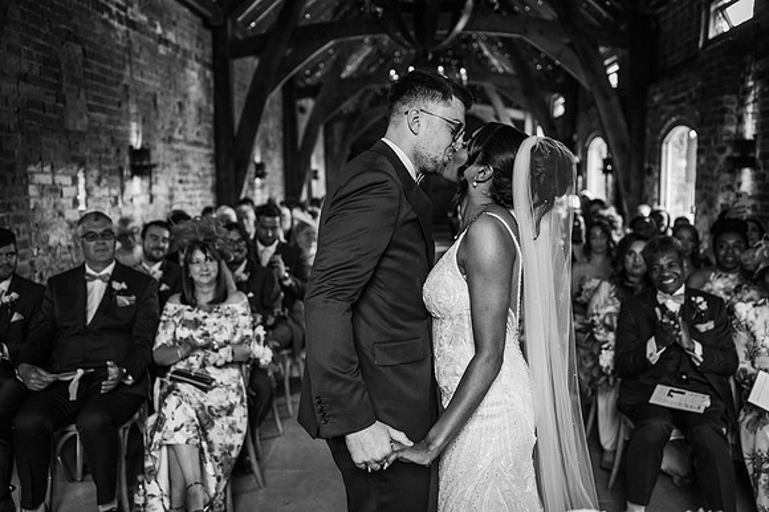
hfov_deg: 54.5
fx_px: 747
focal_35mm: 35
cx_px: 384
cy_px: 256
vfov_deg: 37.8
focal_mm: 35
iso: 800
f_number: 2.2
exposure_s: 1/200
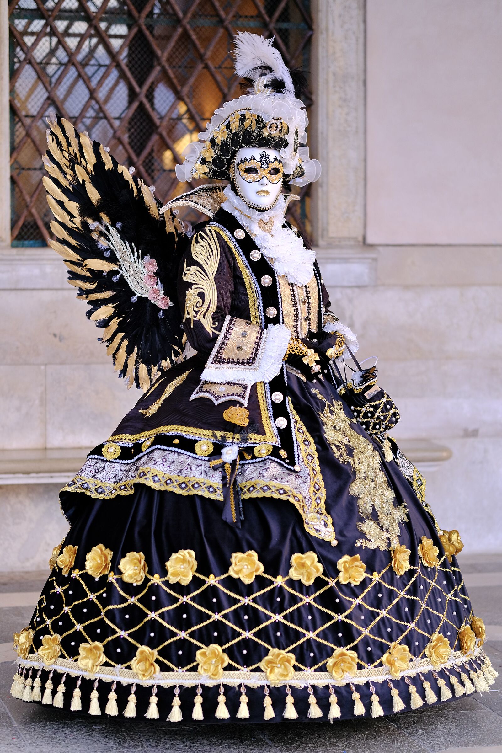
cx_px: 251
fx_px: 1757
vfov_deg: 24.2
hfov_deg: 16.3
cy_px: 376
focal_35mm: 84
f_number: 1.4
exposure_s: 1/420
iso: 400
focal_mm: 56
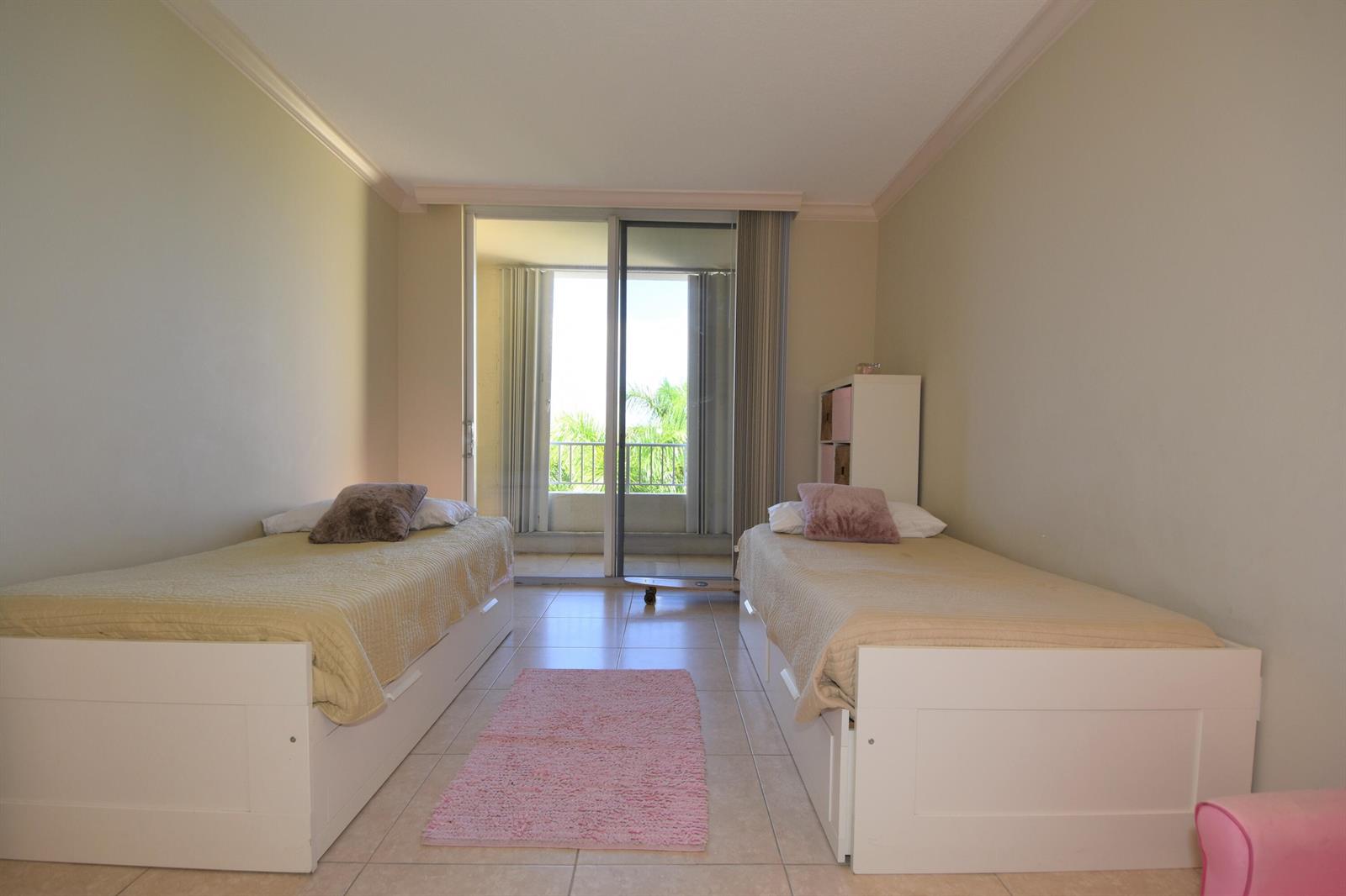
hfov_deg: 100.4
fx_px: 561
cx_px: 673
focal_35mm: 15
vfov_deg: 77.3
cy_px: 448
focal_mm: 10
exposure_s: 1/60
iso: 200
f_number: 5
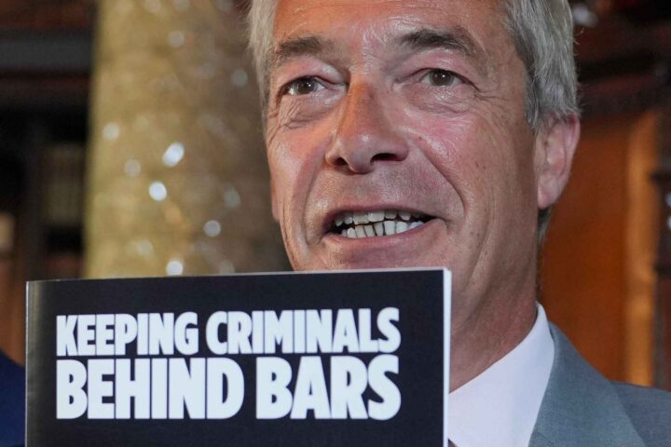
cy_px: 224
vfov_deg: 40.0
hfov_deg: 57.2
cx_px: 336
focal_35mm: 33
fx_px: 615
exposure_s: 1/320
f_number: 2.8
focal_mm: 33
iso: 1250
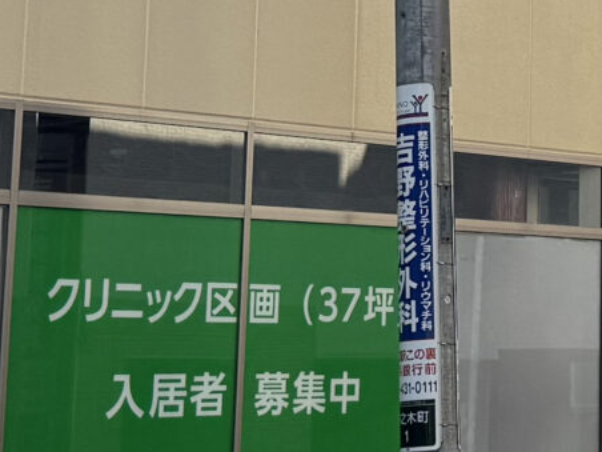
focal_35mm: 136
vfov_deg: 10.7
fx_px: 2365
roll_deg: +0.4
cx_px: 812
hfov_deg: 13.9
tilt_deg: +11.6
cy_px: -101
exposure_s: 1/3597
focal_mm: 6.76
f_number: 1.78
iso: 80
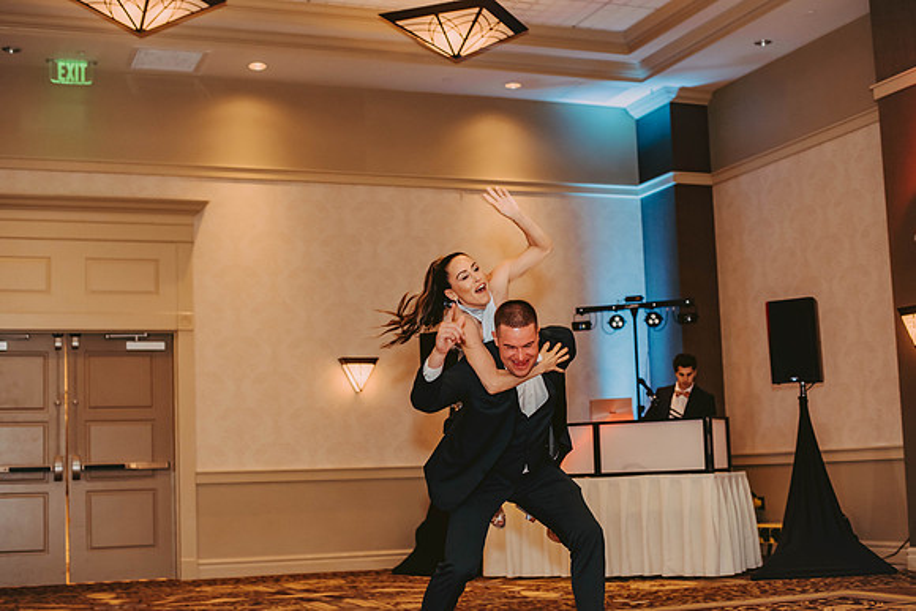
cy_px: 306
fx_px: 1305
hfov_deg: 38.7
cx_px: 458
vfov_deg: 26.4
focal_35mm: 51
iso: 800
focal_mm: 50
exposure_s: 1/125
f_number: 2.5
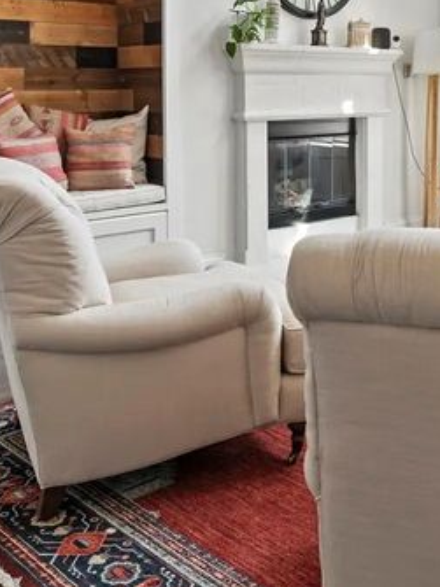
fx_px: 797
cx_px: 377
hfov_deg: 29.8
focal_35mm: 47
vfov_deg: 38.4
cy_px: 88
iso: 100
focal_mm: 16
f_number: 9
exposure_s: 1/5
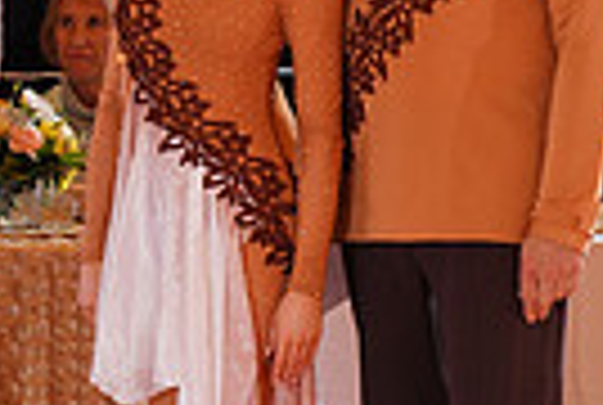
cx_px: -513
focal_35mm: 246
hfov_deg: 8.0
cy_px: 155
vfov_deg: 5.6
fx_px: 4130
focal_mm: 57
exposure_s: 1/200
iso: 1600
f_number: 5.6
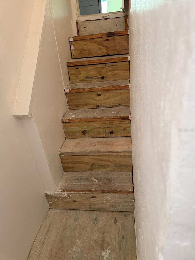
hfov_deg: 56.8
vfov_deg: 71.6
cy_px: 130
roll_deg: +5.5
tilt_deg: -28.8
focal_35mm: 24
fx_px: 180
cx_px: 98
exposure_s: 1/60
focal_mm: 6.76
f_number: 1.78
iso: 320
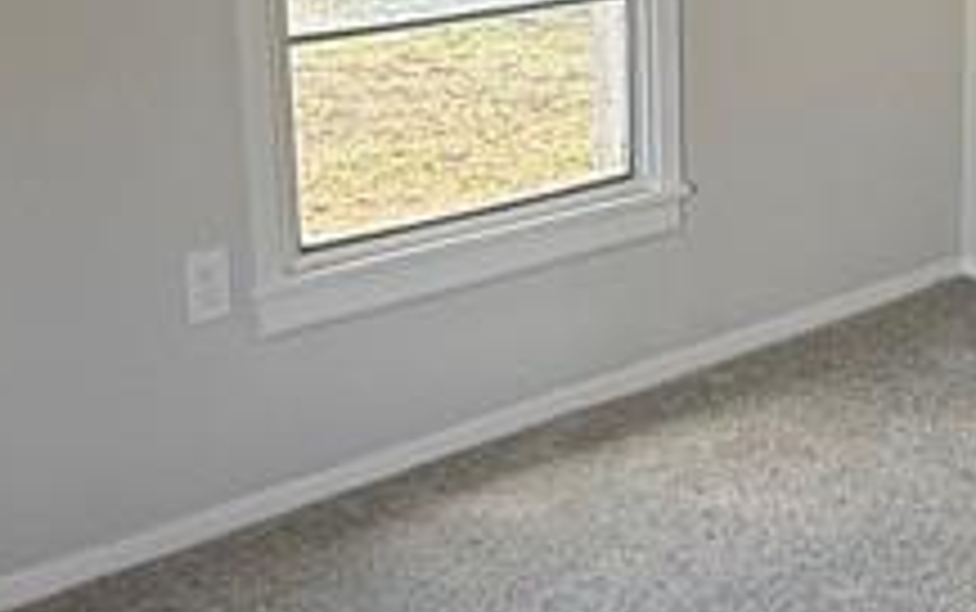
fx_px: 1863
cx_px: 805
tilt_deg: -11.2
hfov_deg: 28.6
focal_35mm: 70
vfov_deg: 18.4
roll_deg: +1.0
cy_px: 72
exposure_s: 1/108
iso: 64
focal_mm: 2.22
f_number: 2.2
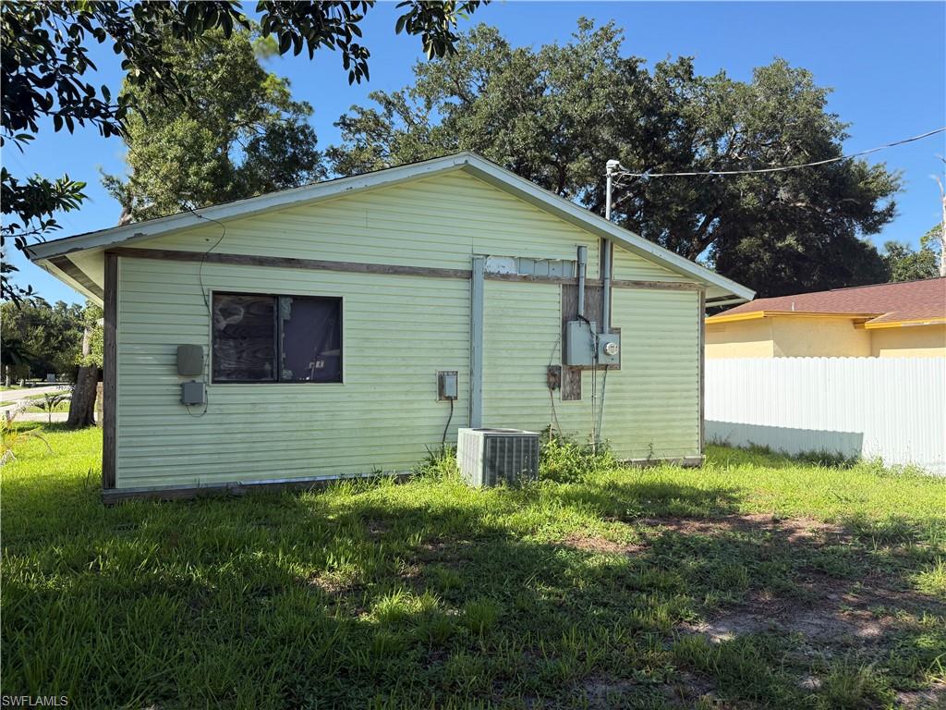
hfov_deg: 71.6
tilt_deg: +0.7
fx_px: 656
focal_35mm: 24
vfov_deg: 56.8
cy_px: 355
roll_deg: -0.6
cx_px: 473
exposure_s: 1/2907
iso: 100
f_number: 1.78
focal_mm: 6.76
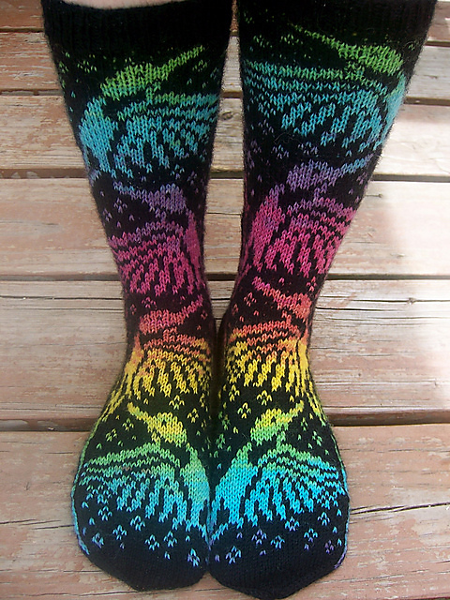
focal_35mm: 36
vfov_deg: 51.4
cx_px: 225
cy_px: 300
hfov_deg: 39.7
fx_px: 624
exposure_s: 1/200
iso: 80
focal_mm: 6.2
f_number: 2.8
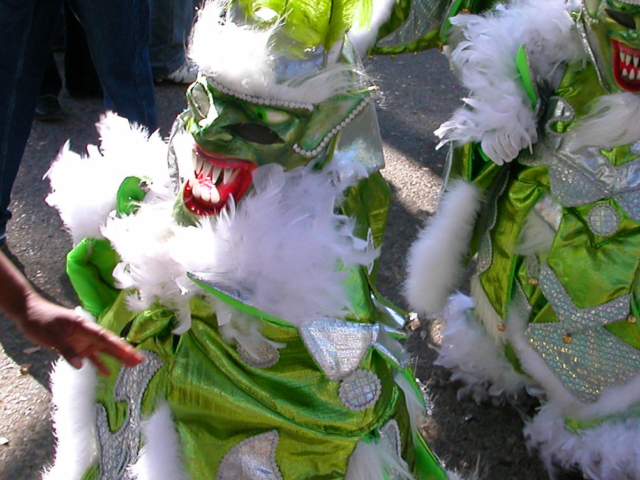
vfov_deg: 24.8
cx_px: 392
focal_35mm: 59
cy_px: 224
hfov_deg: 32.6
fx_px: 1091
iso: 100
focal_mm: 5.6
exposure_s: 1/224
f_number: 4.5
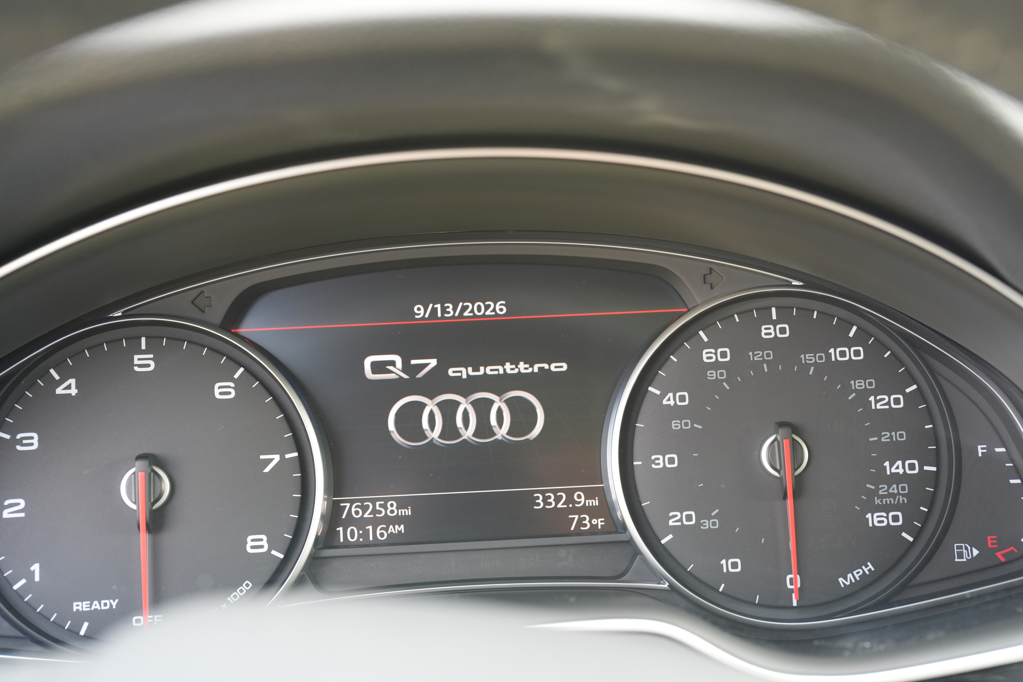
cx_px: 512
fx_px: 1421
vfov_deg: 27.0
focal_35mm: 50
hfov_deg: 39.6
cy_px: 341
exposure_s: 1/160
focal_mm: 50
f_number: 4
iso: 1250
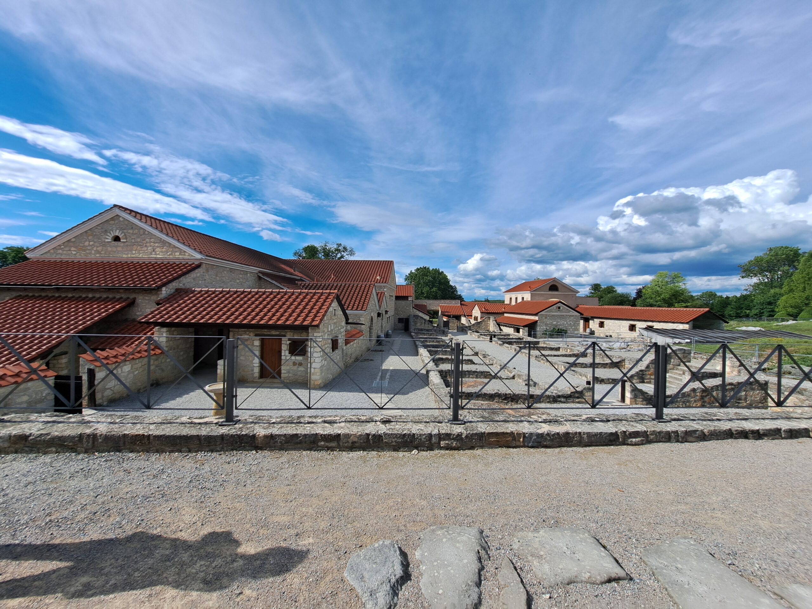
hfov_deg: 106.2
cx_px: 406
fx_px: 305
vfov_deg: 89.9
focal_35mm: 13
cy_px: 304
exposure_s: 1/1522
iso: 50
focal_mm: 1.74
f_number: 2.2
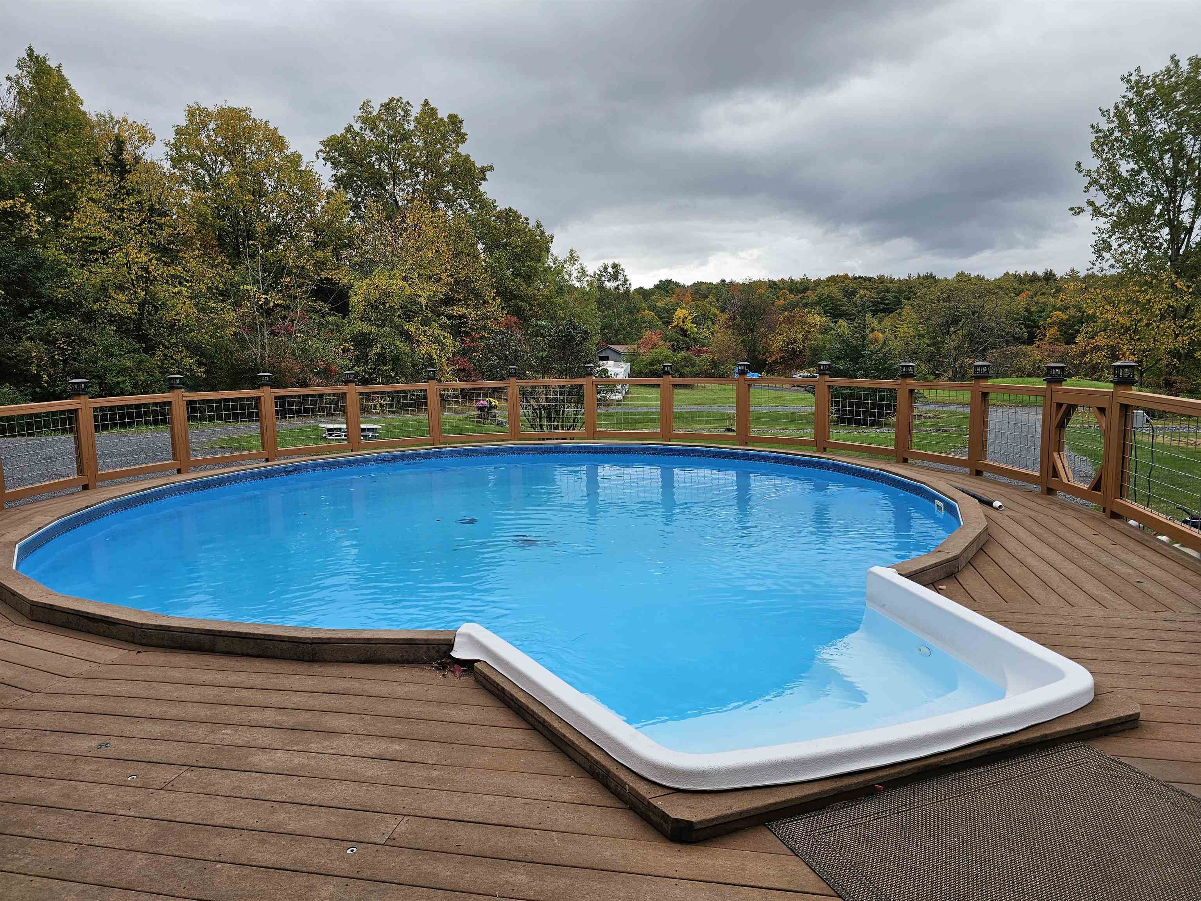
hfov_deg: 73.9
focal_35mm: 23
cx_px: 600
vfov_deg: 58.9
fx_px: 798
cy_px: 450
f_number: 1.7
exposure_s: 1/180
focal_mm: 6.3
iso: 16
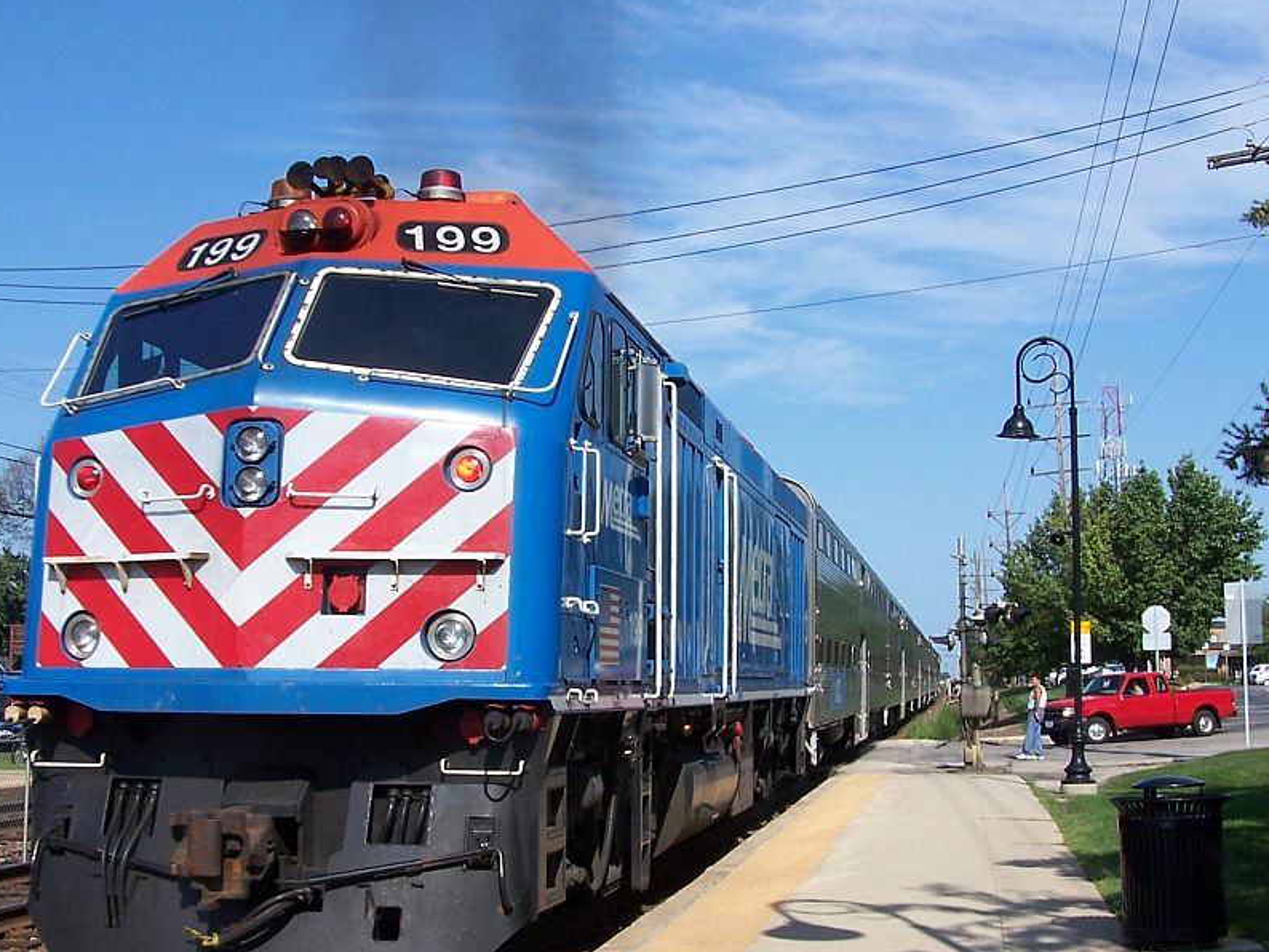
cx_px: 617
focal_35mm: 49
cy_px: 557
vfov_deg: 29.6
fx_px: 1797
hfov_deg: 38.9
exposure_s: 1/350
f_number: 5.6
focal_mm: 6.3
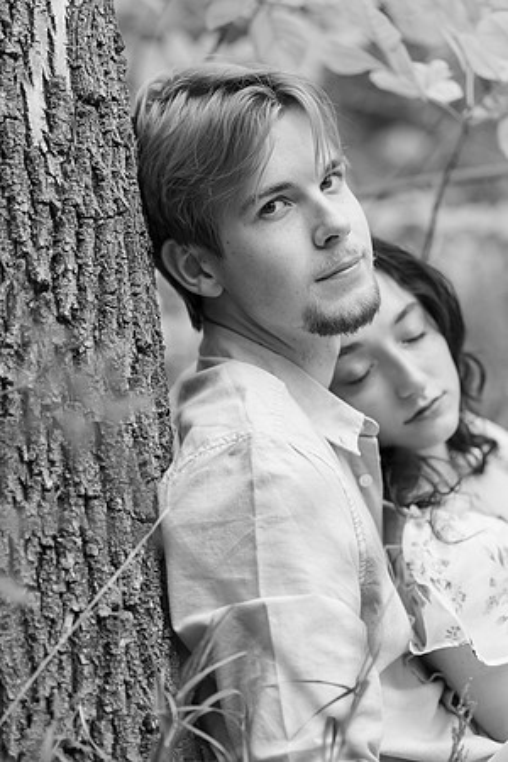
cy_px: 381
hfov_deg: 16.1
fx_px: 1799
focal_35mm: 85
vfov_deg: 23.9
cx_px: 254
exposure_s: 1/250
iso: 400
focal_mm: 85
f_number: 2.8
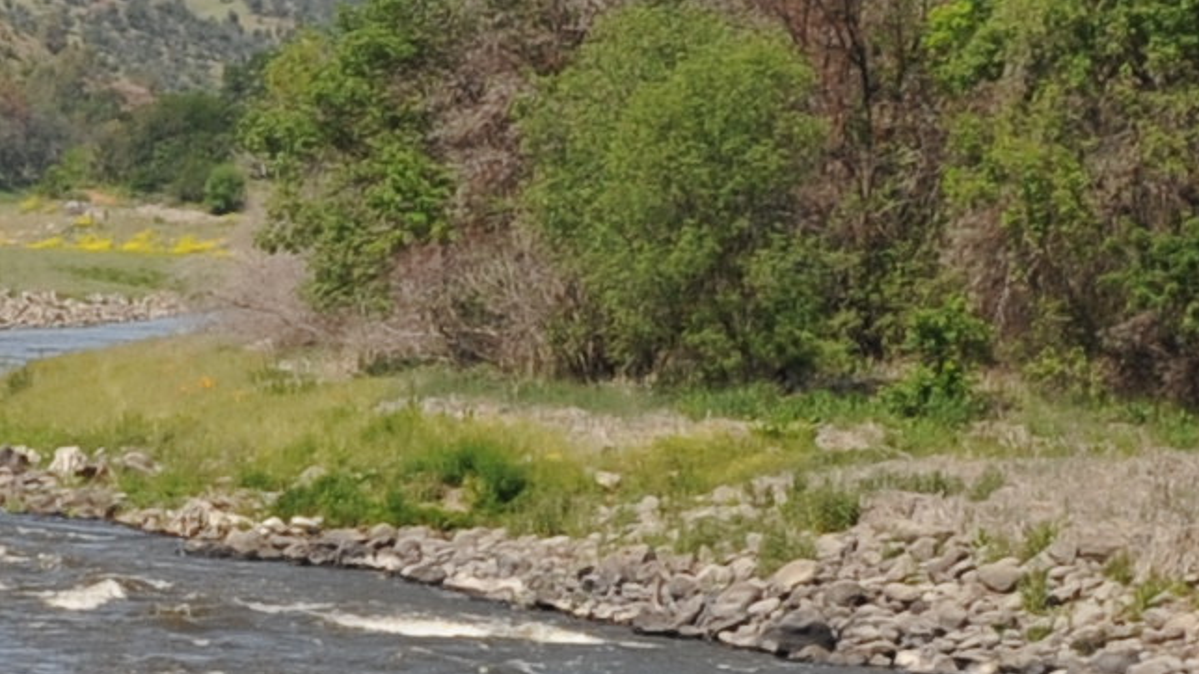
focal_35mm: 242
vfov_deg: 5.0
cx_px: -927
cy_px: 804
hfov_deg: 8.6
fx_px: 7693
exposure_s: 1/320
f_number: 11
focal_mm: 35
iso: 250
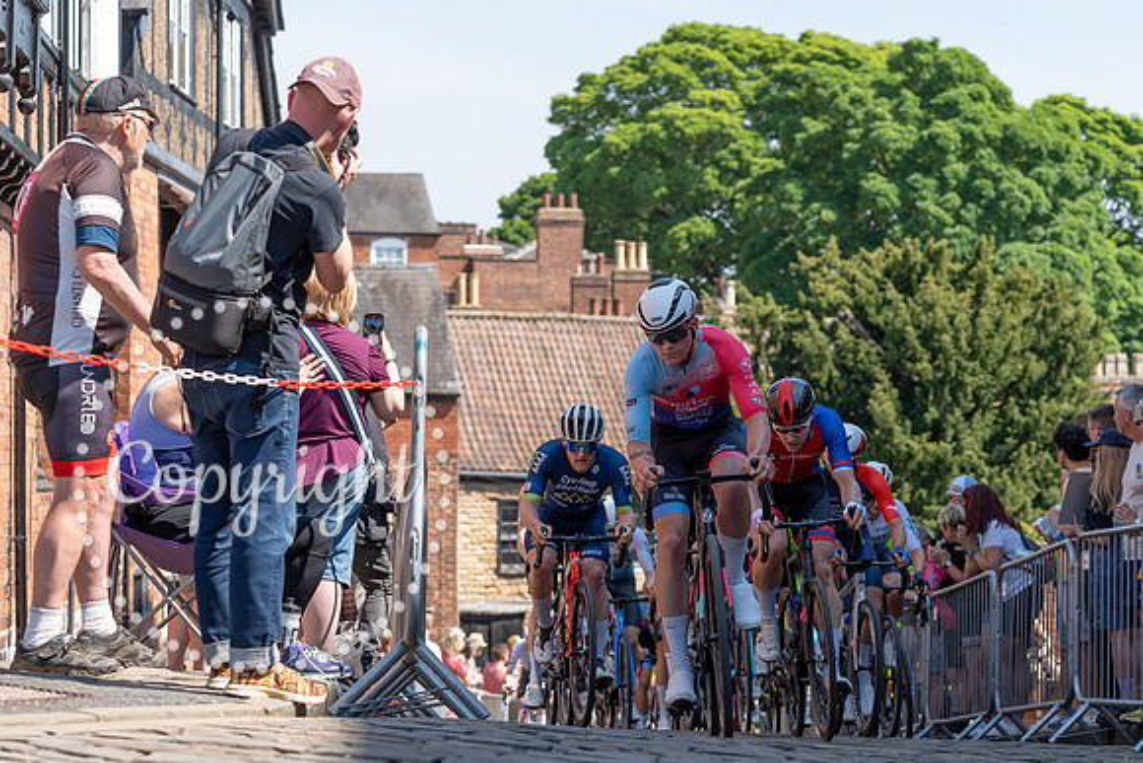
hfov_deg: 22.4
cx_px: 649
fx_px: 2883
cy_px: 453
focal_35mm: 91
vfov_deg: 15.1
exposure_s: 1/800
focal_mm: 75
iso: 160
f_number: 4
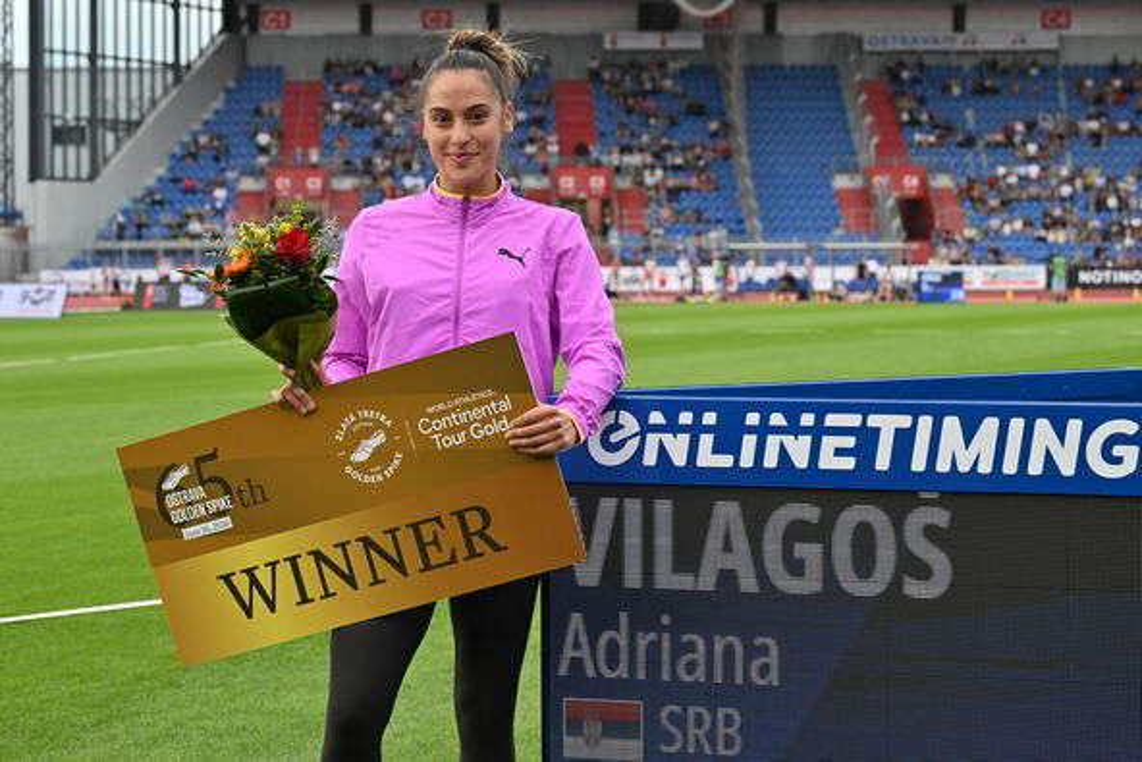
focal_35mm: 98
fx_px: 3109
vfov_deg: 14.0
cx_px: 571
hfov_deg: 20.8
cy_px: 381
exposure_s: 1/1000
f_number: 8
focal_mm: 98
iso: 1400
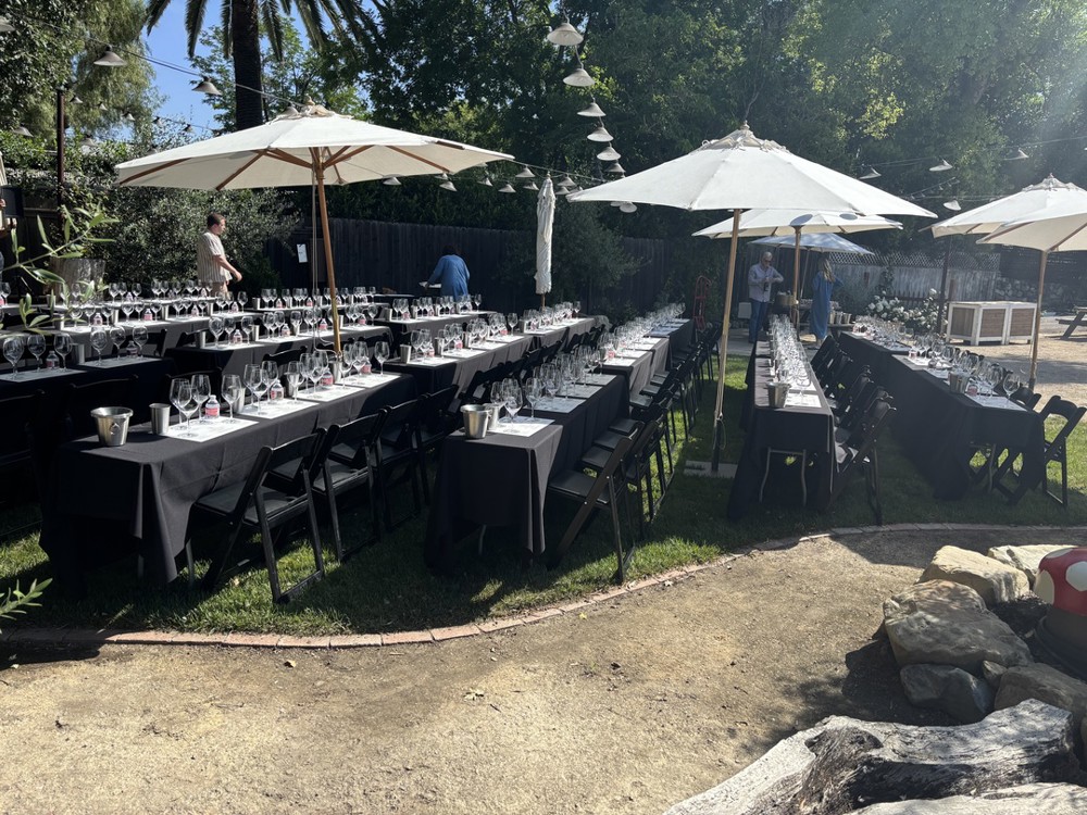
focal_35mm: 26
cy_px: 408
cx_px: 544
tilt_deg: -11.0
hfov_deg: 67.3
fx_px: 816
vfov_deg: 53.1
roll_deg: -3.4
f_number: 1.6
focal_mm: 5.96
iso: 50
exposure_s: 1/1783
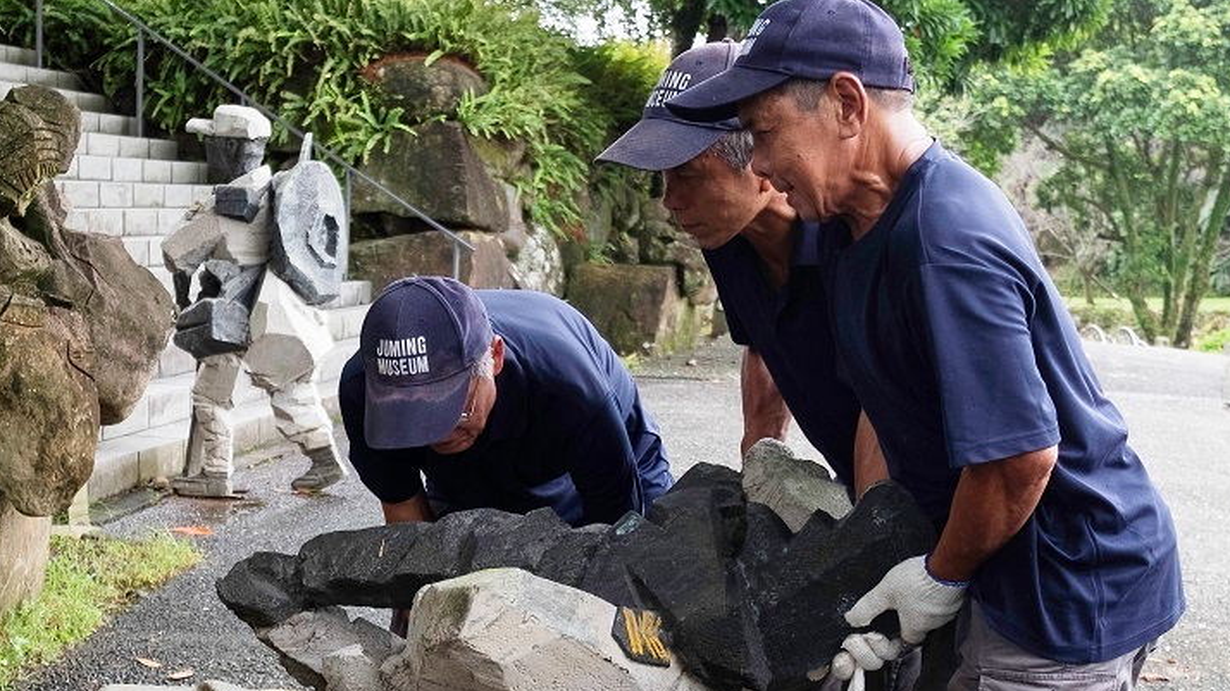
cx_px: 424
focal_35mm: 62
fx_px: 2021
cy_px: 594
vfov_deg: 19.1
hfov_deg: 33.6
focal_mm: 21.9
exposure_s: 1/150
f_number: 4
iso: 400
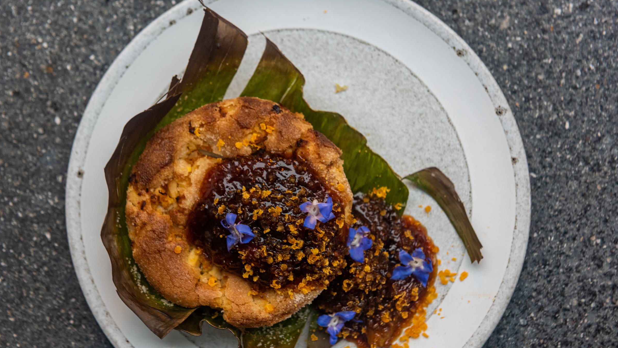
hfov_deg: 31.0
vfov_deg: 17.7
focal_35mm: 68
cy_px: 214
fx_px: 1114
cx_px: 300
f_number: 6.3
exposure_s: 1/100
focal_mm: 62
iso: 1000
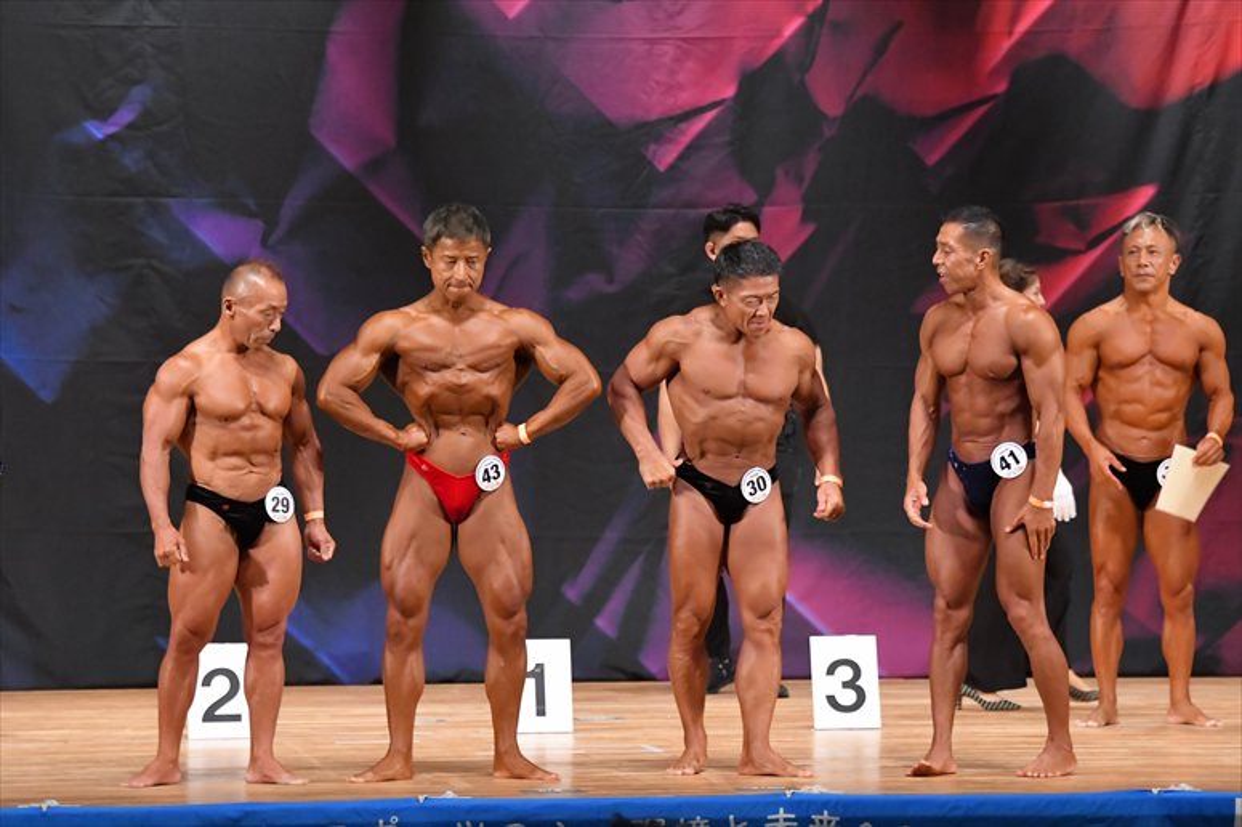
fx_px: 6966
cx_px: 621
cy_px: 414
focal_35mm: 202
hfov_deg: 10.2
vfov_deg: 6.8
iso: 6400
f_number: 5.6
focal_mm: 135
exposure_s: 1/400
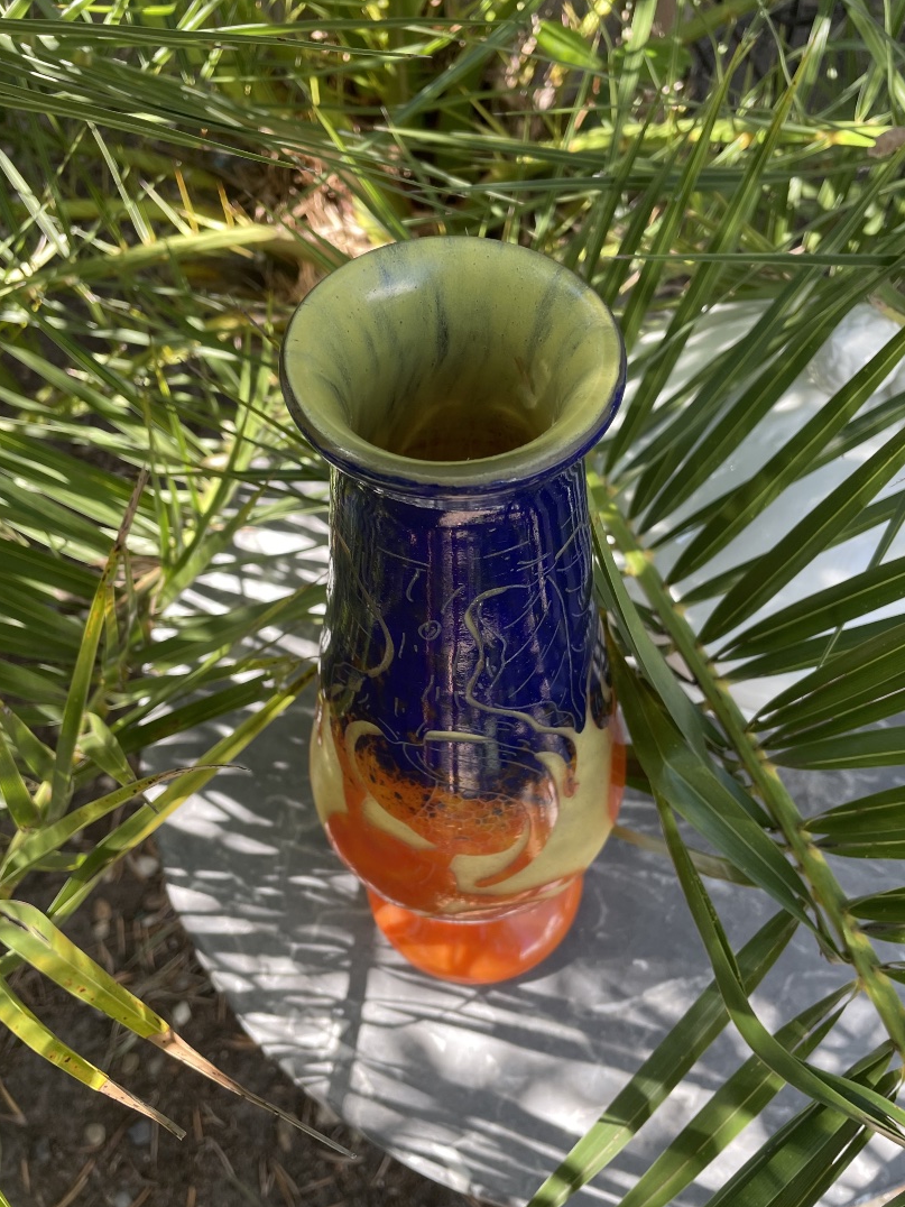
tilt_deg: -60.2
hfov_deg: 48.2
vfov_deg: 61.6
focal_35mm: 29
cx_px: 477
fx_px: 1011
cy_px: 580
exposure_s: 1/183
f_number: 1.6
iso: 32
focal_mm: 4.2
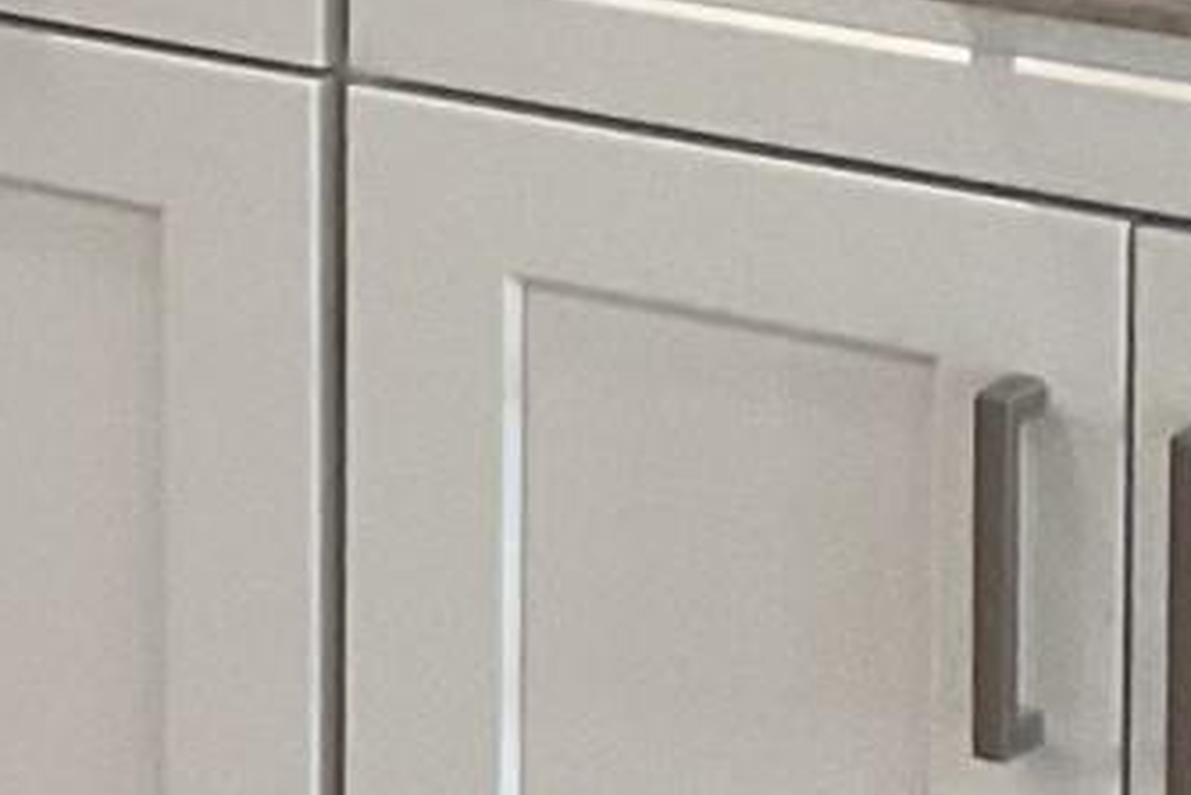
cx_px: -2321
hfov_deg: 9.1
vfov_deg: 7.1
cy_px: -998
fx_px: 6123
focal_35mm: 185
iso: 64
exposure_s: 1/120
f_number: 1.8
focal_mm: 3
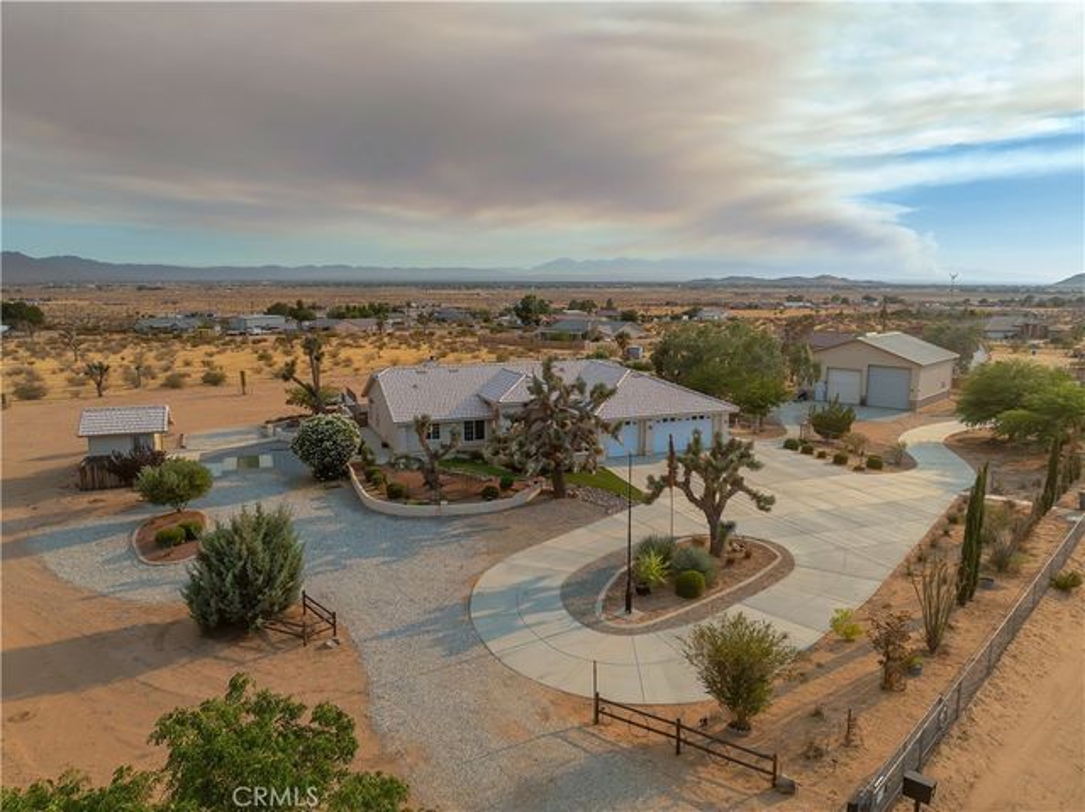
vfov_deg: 56.8
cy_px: 406
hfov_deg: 71.6
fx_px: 752
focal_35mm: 24
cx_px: 542
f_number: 2.8
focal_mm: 12.29
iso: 130
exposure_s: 1/2000
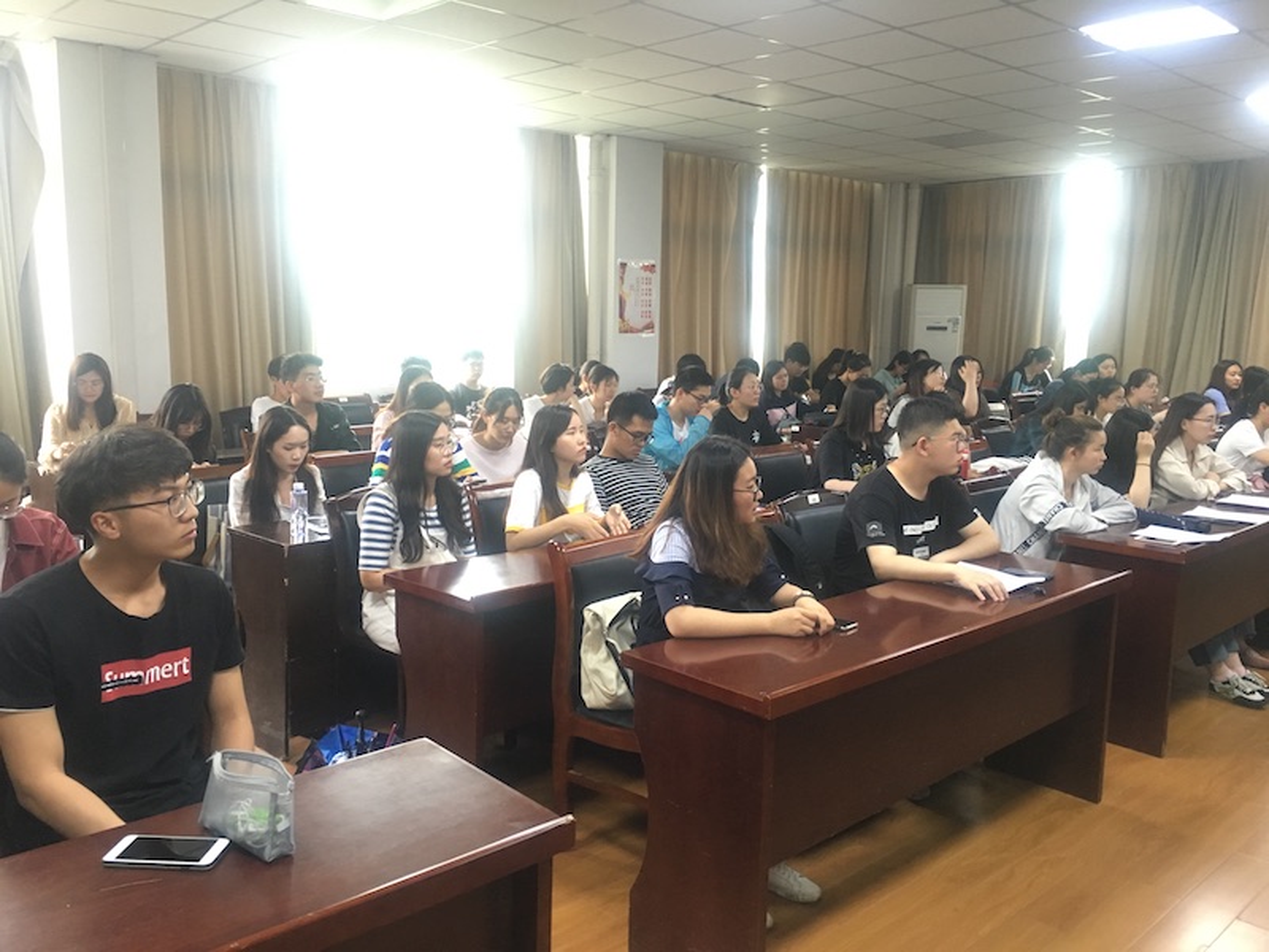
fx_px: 1063
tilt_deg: -7.5
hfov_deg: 61.7
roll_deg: -1.1
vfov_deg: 48.2
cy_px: 476
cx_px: 634
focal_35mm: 29
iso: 160
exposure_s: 1/33
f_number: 2.2
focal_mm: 4.15
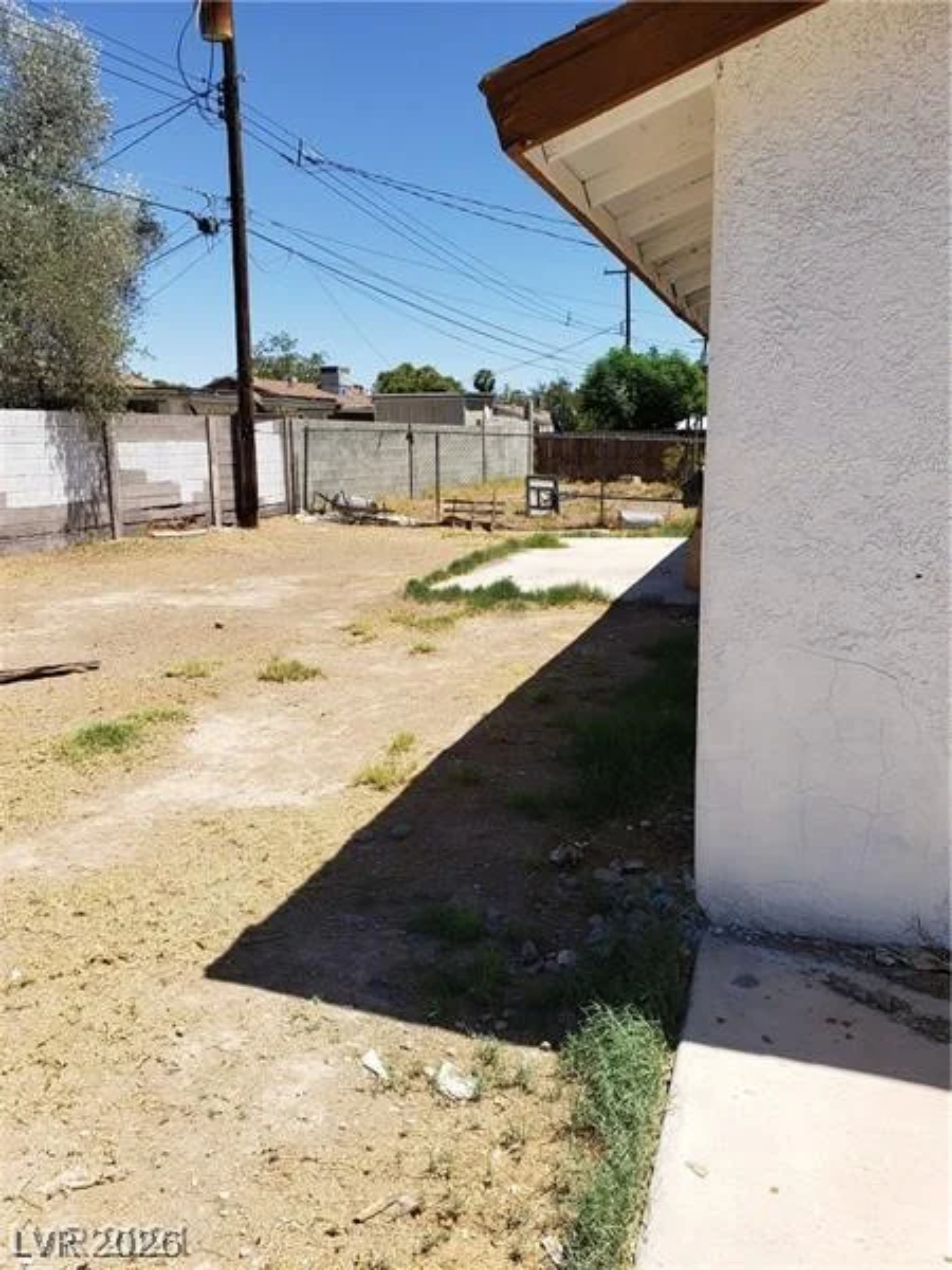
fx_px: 953
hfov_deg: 53.1
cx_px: 476
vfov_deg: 67.3
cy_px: 635
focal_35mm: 26
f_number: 2.4
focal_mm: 4.3
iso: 50
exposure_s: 1/1378
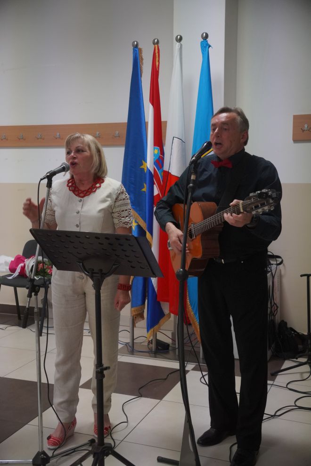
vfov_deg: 43.6
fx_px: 583
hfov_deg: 29.9
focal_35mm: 45
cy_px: 233
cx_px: 156
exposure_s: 1/200
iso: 1250
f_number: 3.2
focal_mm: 30
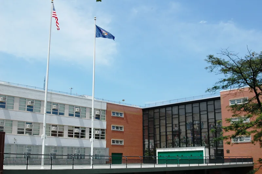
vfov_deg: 31.8
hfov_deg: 46.4
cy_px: 87
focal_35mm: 42
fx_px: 305
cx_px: 131
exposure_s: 1/320
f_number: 11
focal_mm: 28
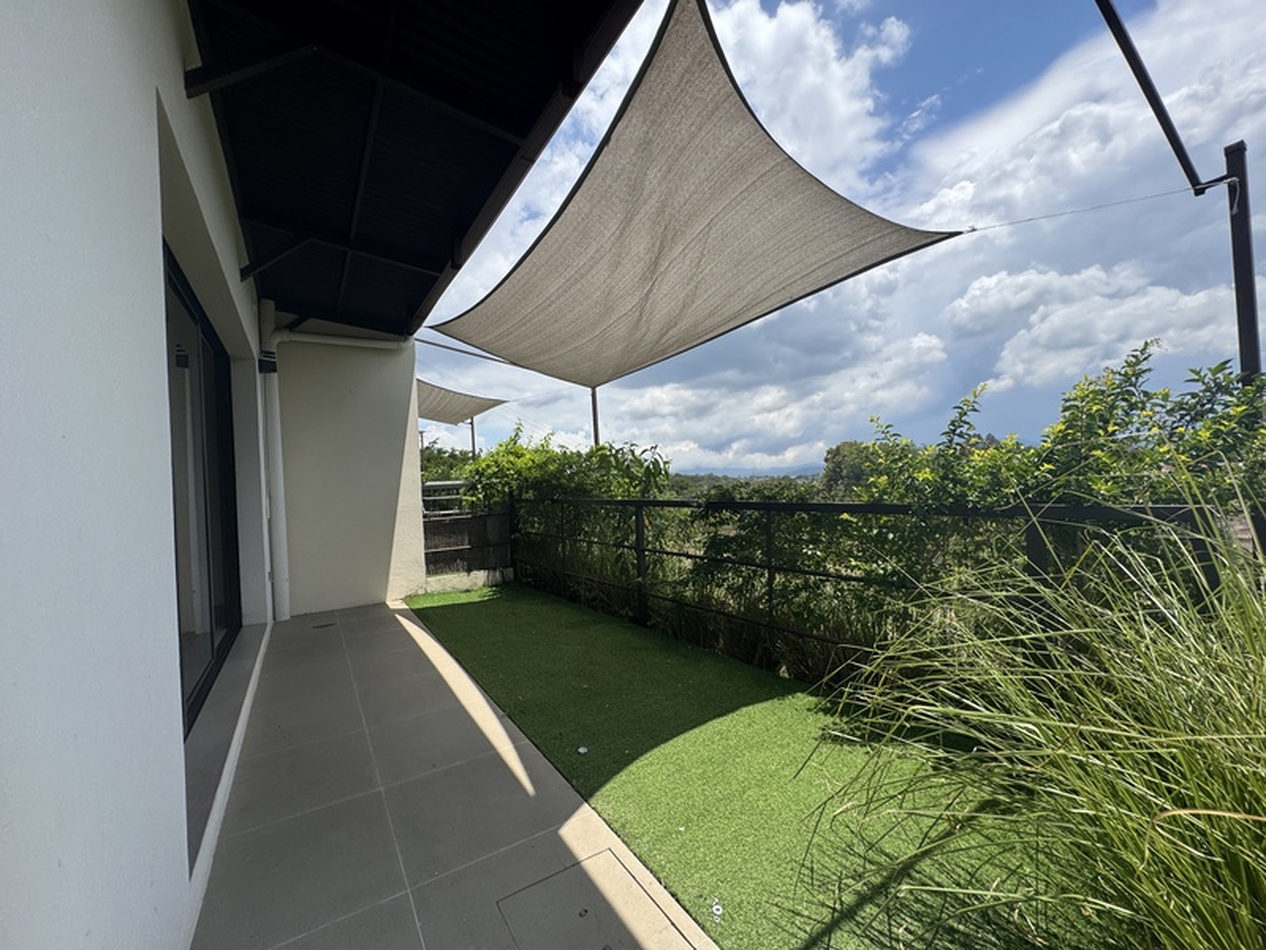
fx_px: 512
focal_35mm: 14
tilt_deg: +0.8
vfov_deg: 85.7
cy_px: 475
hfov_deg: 102.1
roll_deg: +3.3
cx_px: 633
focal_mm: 2.22
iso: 50
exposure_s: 1/2584
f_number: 2.2
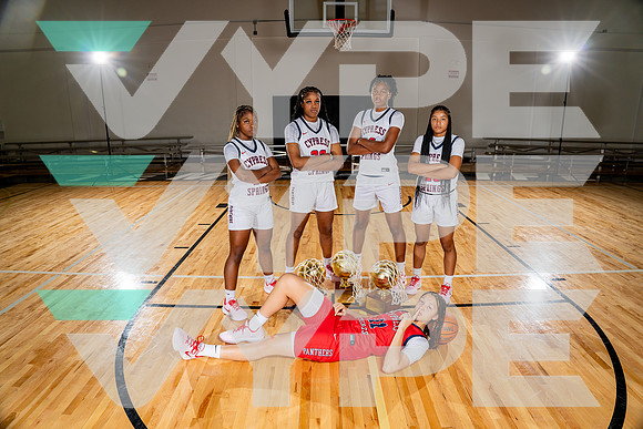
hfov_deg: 81.2
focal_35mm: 21
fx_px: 375
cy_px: 214
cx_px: 322
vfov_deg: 59.5
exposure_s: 1/250
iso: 200
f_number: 5.6
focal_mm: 21
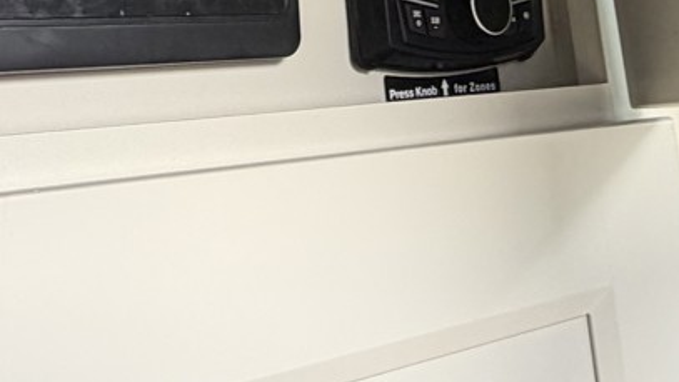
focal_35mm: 60
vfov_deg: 17.8
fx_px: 1080
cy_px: -202
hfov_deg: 34.9
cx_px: 347
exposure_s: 1/121
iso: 125
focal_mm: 2.22
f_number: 2.2
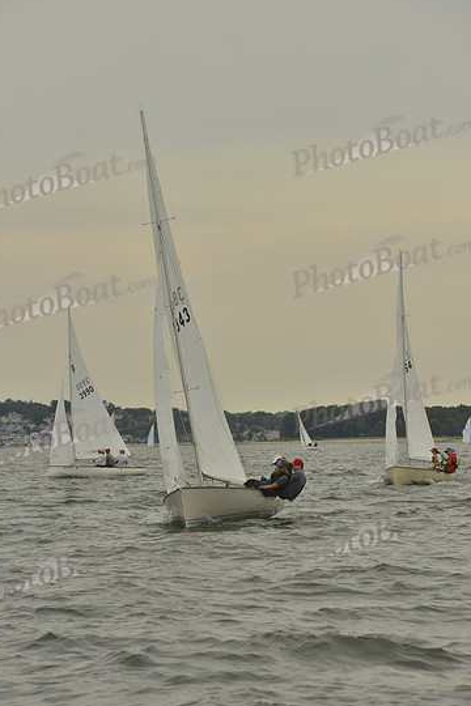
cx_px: 224
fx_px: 2571
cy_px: 350
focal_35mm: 131
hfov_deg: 10.5
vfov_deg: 15.6
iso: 400
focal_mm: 122
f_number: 8
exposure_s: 1/1250
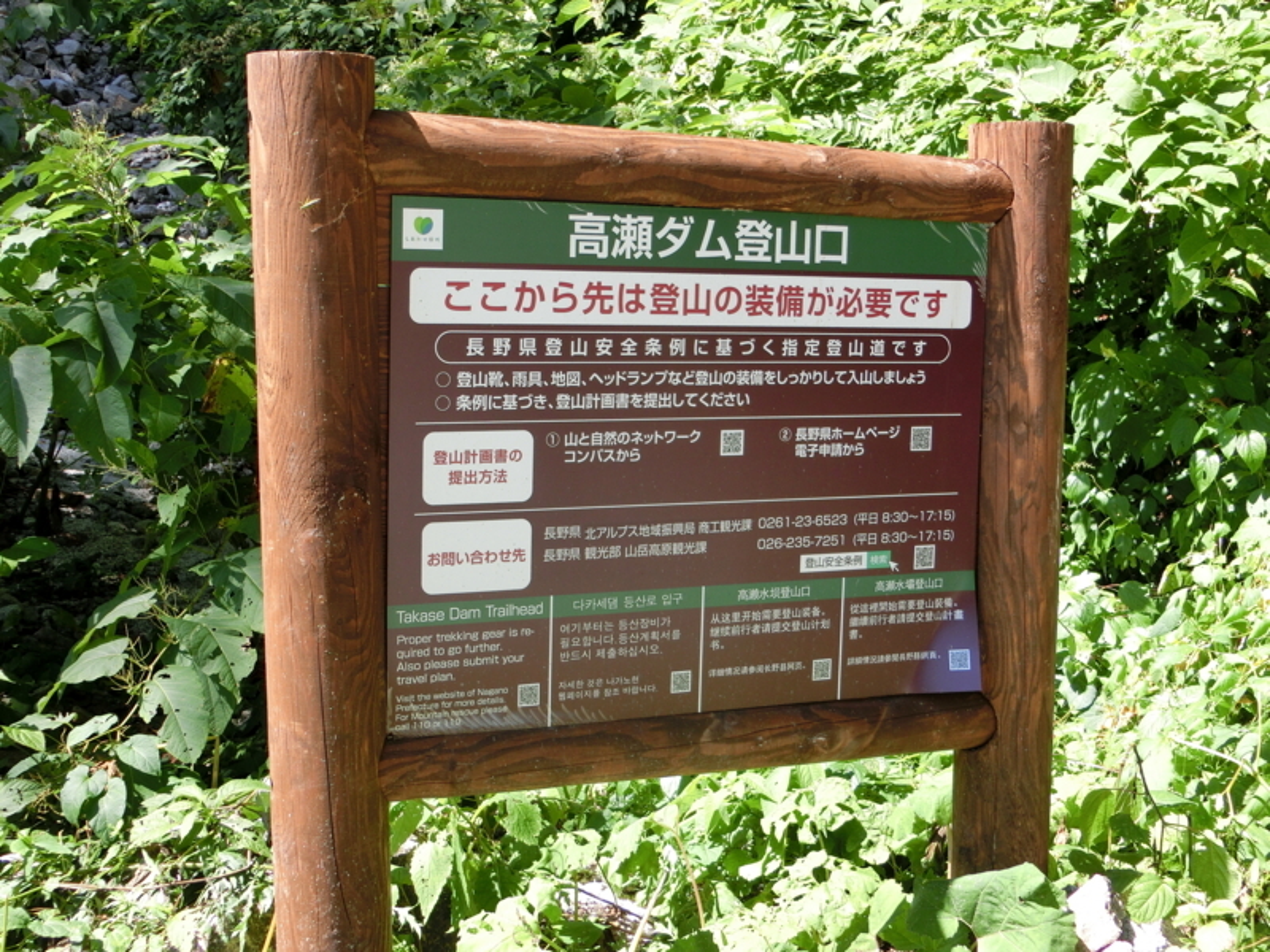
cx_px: 635
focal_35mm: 45
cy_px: 476
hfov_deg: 42.1
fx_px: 1651
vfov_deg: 32.2
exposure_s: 1/125
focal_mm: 8
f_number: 4.4
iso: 80
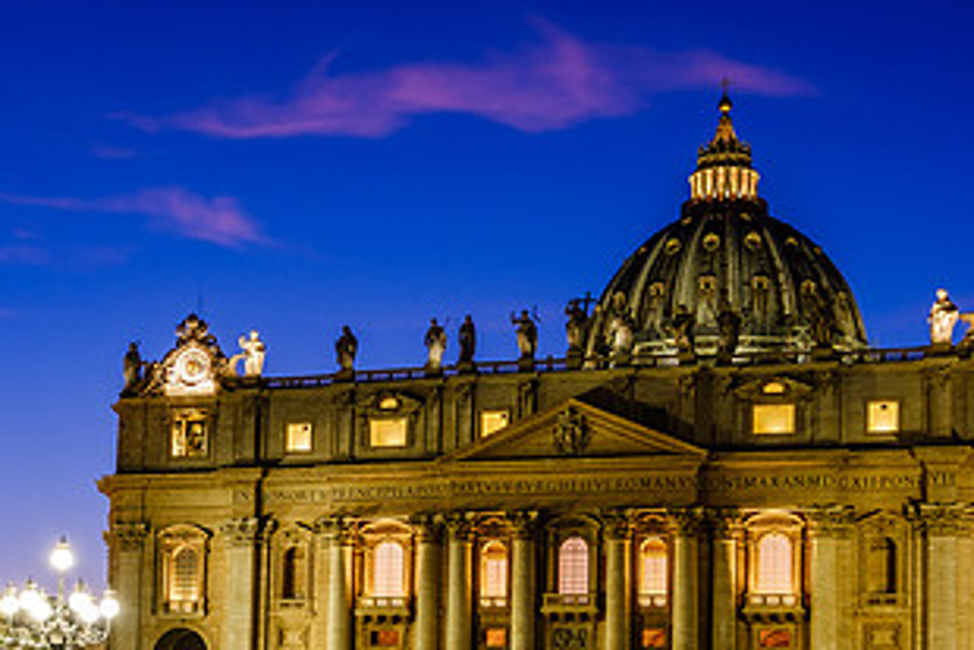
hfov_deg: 27.7
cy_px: 595
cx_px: 255
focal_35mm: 72
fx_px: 1949
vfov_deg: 18.6
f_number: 8
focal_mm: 24
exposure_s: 7
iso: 160
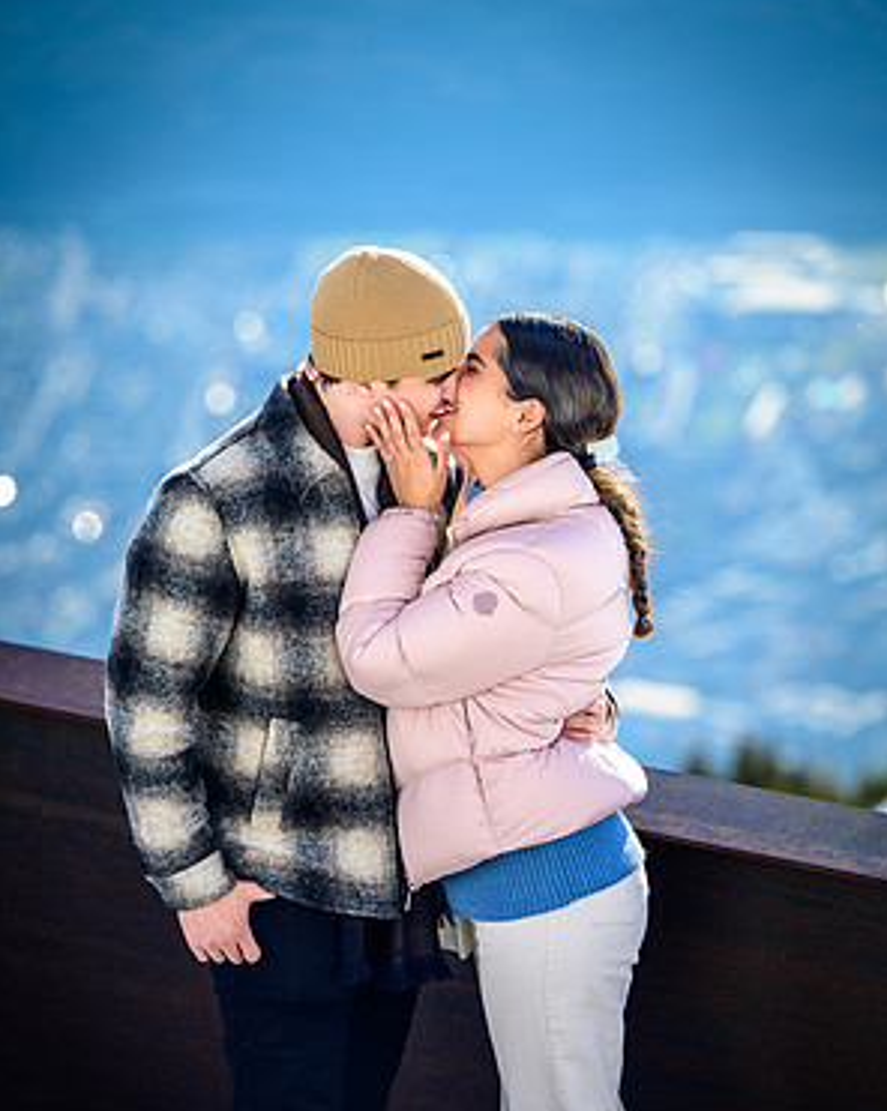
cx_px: 442
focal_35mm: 148
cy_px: 614
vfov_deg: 13.0
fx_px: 4865
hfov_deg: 10.4
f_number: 3.2
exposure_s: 1/1000
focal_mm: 130
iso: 100
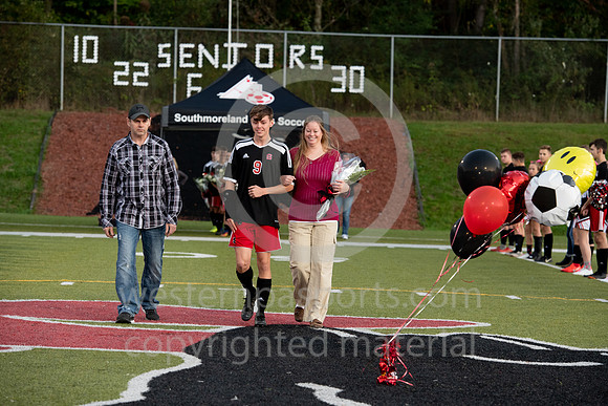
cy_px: 203
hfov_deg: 16.4
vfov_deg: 11.0
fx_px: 2112
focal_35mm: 125
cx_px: 304
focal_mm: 125
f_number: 5.6
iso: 1000
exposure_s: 1/250
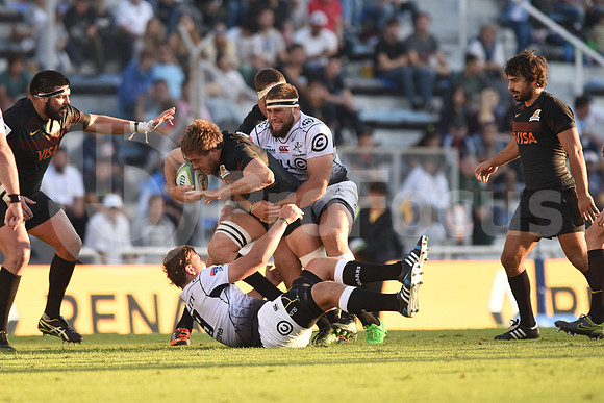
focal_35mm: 420
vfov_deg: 3.3
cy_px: 202
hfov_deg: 4.9
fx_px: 7048
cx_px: 302
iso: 800
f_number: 4
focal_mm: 420
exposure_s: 1/1000
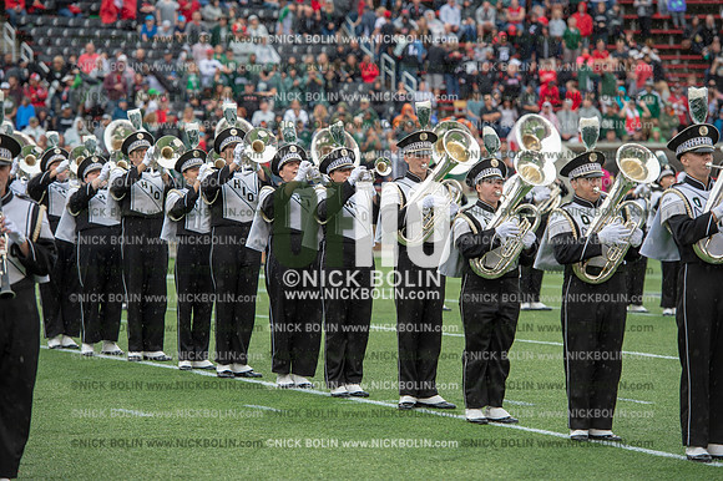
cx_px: 362
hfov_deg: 12.8
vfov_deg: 8.6
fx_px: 3211
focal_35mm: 160
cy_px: 240
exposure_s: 1/500
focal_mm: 160
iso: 400
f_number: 4
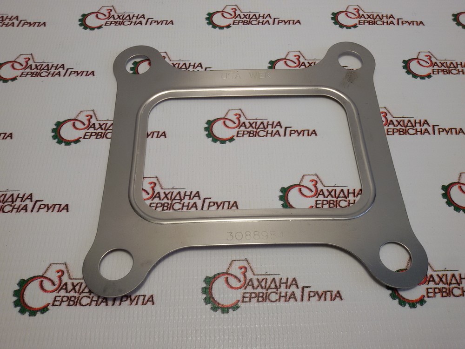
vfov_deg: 45.4
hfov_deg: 58.4
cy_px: 174
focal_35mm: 31
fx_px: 416
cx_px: 232
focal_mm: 2.93
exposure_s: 1/100
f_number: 2.4
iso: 50
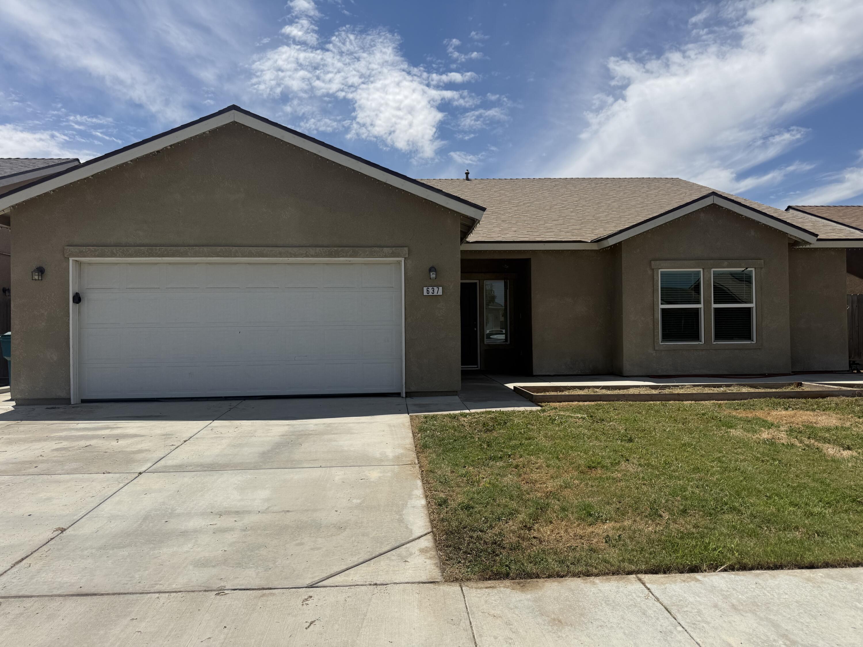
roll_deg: +0.7
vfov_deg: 56.8
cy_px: 324
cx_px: 432
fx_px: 598
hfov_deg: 71.6
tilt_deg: +1.7
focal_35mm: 24
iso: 80
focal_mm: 6.76
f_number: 1.78
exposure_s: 1/9091
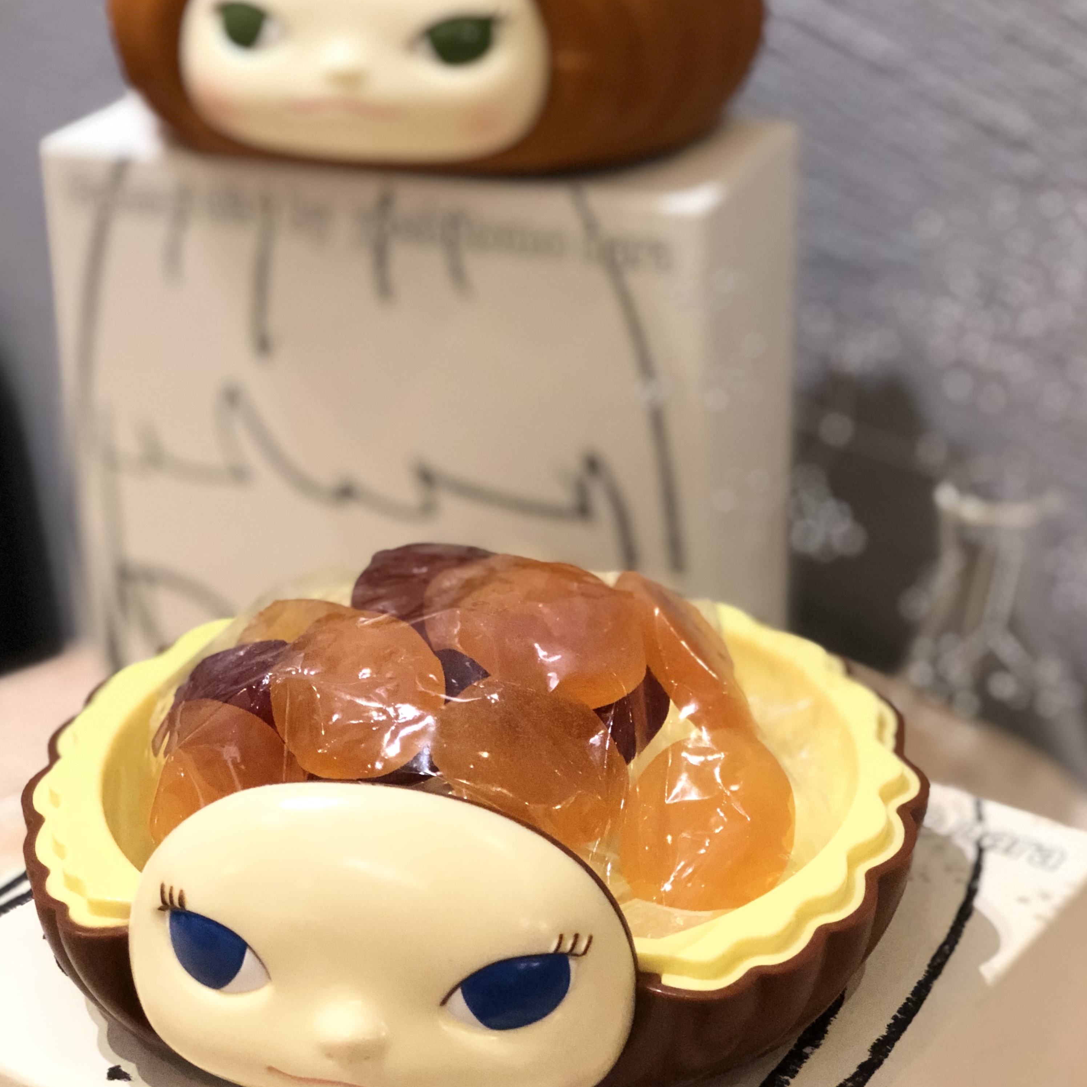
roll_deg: +1.4
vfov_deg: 25.3
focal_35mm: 68
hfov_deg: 25.4
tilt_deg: -22.2
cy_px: 475
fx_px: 2416
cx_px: 544
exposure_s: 1/30
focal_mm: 6.6
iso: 500
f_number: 2.8
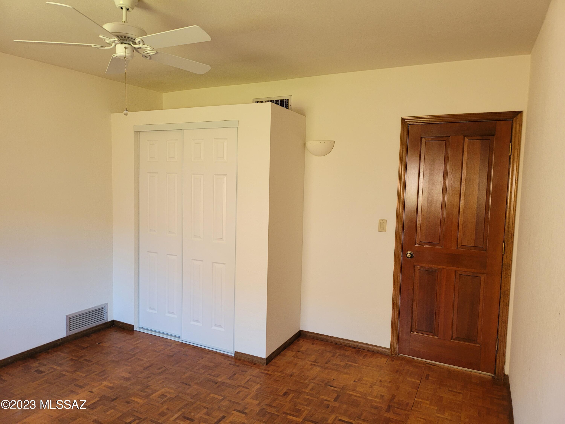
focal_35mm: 26
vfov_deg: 53.1
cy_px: 212
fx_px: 424
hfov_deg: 67.3
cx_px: 282
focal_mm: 5
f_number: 1.8
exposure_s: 1/60
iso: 250
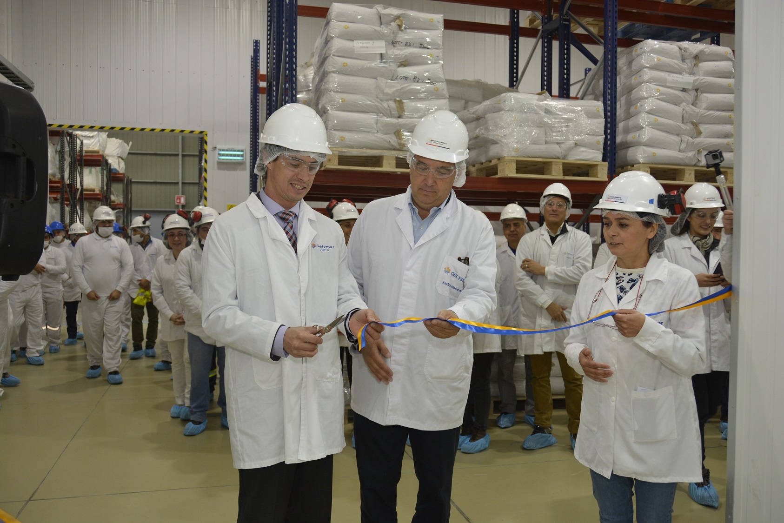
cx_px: 392
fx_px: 653
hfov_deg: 61.9
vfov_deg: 43.6
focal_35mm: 30
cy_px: 262
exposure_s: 1/60
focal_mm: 20
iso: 320
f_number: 4
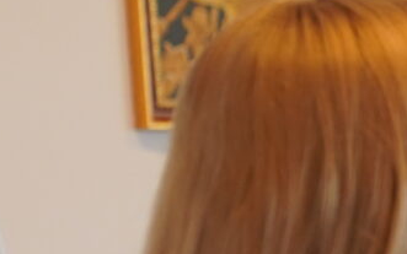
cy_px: 412
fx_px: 4892
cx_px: 1377
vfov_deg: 3.0
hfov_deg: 4.5
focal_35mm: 441
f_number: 4
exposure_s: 1/160
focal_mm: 56
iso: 1000
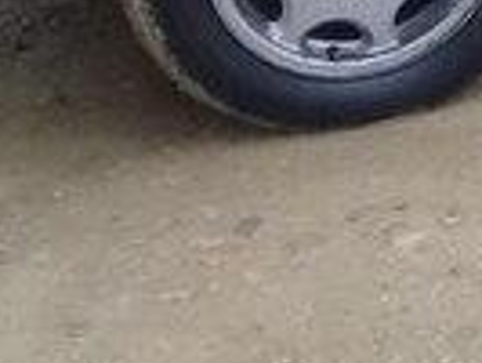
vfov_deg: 9.3
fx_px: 2146
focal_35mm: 154
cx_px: 1047
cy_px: -223
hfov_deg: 11.3
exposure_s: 1/114
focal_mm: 3.3
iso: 50
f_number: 2.2
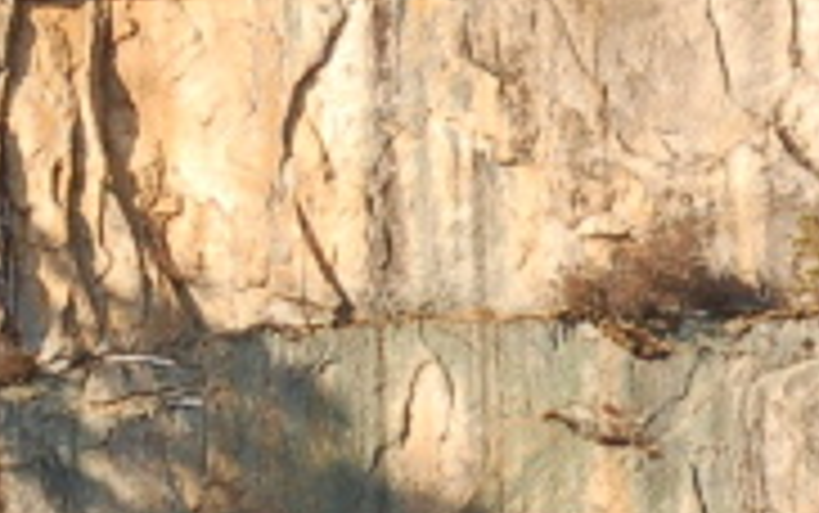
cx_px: 1494
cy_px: 772
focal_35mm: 343
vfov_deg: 3.8
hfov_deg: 6.0
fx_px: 7661
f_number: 8
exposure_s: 1/200
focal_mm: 40
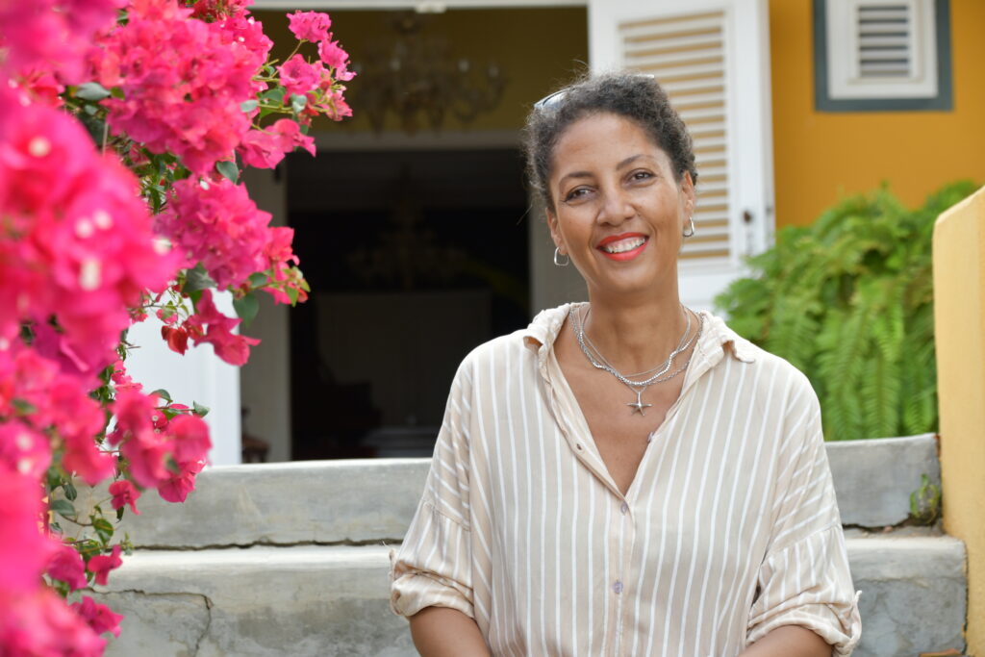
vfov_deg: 14.1
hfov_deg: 21.0
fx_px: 2654
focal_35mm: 97
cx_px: 492
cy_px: 328
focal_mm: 65
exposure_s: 1/250
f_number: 5.6
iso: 250
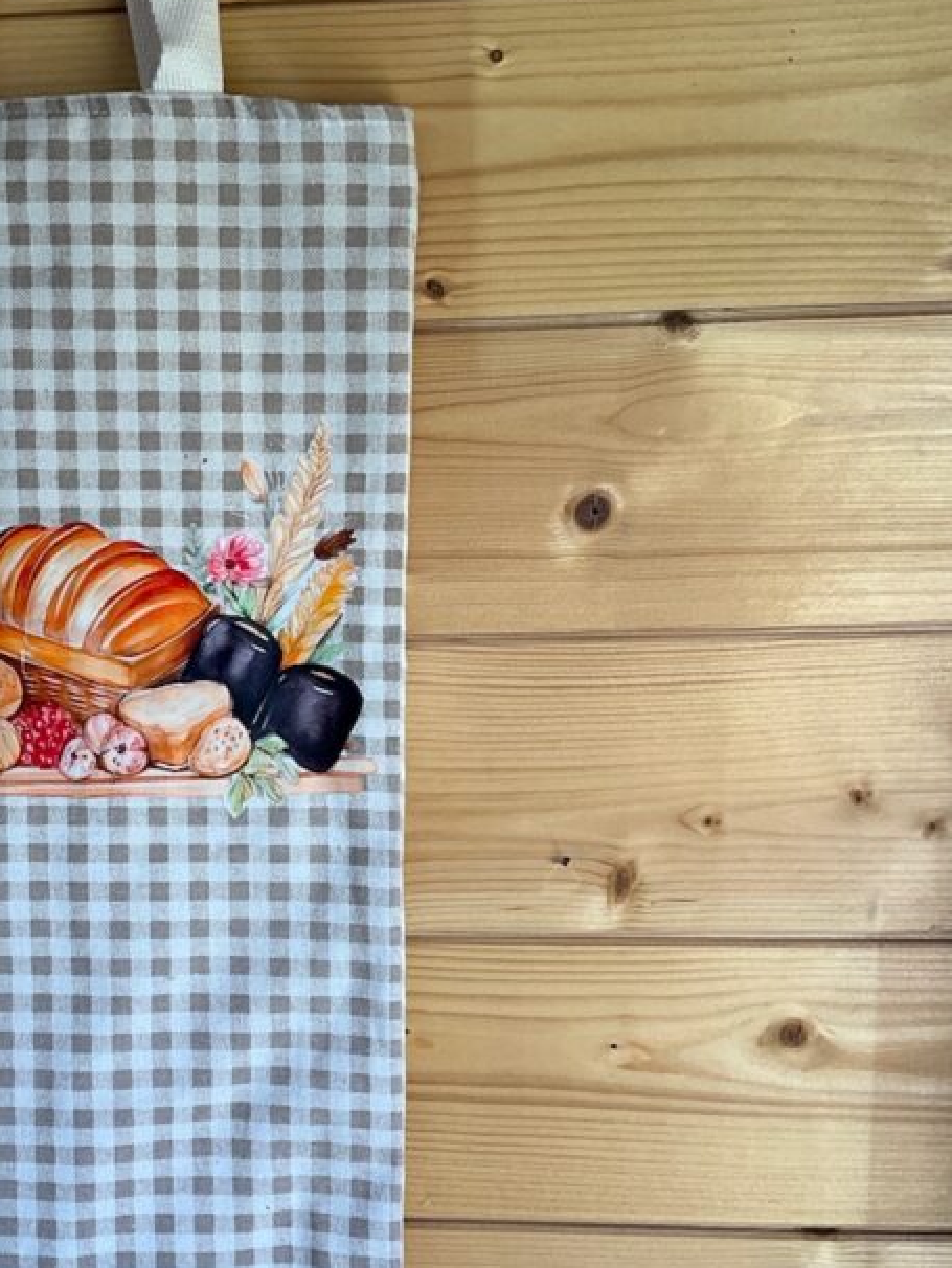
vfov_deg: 38.8
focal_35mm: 49
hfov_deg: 28.9
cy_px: 739
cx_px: 165
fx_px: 1796
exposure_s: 1/100
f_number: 1.8
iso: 20
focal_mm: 3
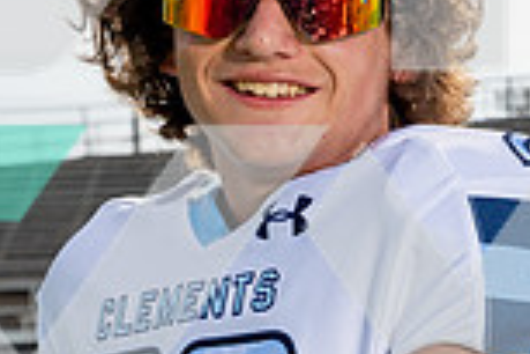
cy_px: 311
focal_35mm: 205
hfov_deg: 9.9
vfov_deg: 6.7
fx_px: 3018
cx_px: 606
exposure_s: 1/250
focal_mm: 54
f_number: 8
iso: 100
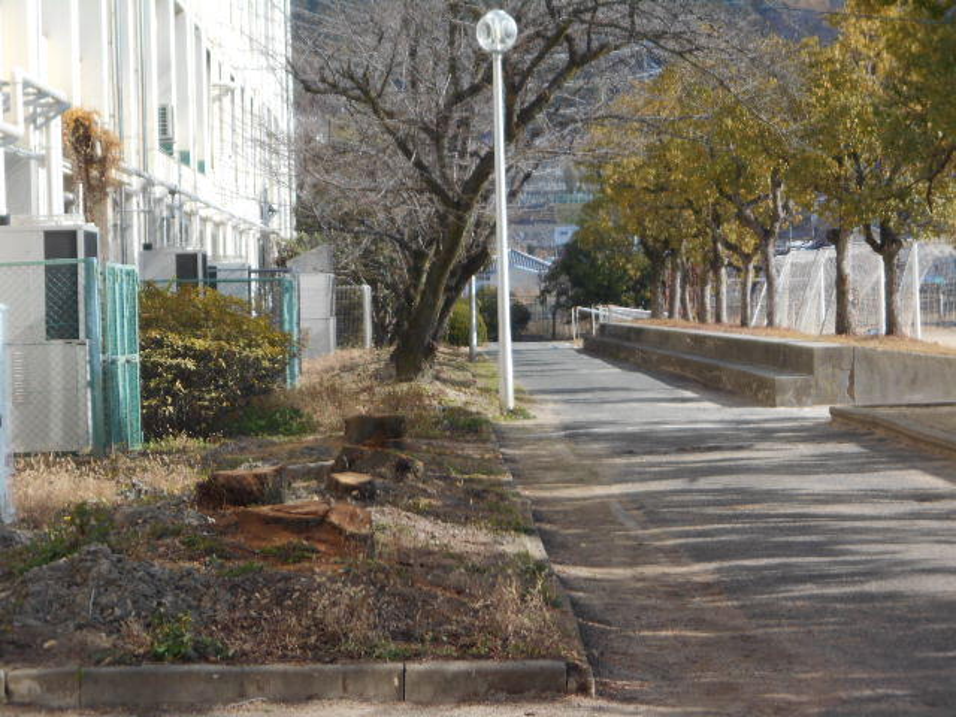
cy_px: 358
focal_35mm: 130
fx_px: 3590
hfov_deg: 15.2
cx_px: 478
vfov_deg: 11.4
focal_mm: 23
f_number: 6.5
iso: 100
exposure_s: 1/250
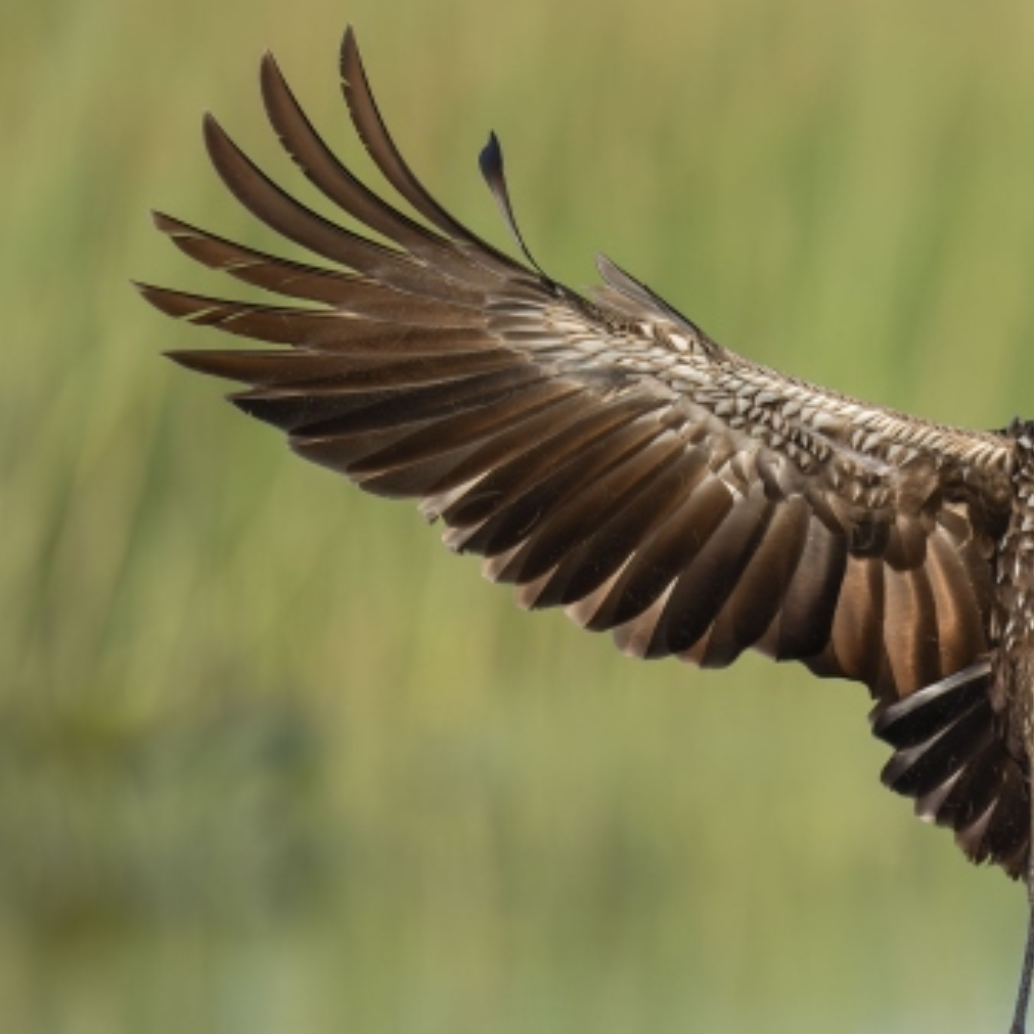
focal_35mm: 1813
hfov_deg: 1.0
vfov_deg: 1.0
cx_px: 1166
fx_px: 61270
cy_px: 640
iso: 1000
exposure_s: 1/4000
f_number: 4
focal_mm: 600
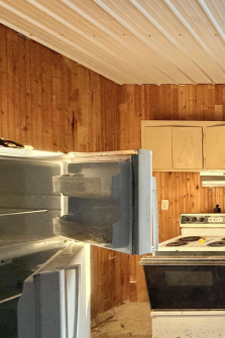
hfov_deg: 30.4
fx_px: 272
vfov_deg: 63.4
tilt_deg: -1.8
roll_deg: +0.1
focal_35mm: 29
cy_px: 192
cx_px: 319
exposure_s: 1/60
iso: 320
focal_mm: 2.22
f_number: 2.2
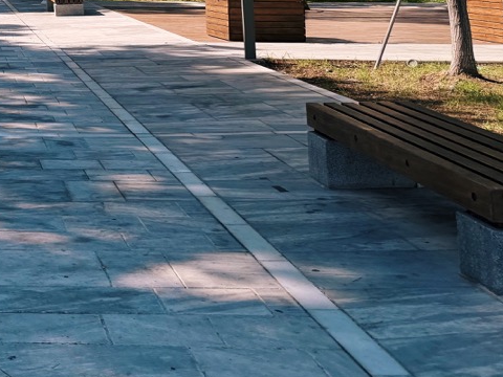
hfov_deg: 25.9
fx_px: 930
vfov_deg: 20.8
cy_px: -120
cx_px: -149
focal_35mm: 64
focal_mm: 6.76
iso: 80
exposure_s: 1/4673
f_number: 1.78
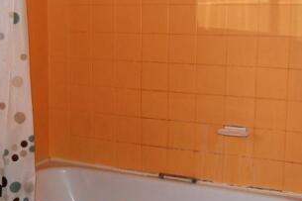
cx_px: 119
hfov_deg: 34.4
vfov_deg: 23.2
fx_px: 486
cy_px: 65
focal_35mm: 58
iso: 400
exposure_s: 1/60
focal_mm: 18
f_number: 3.5
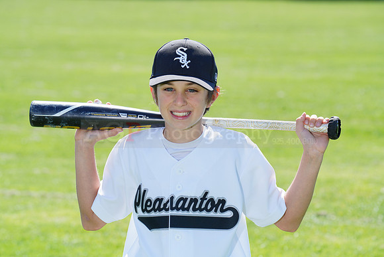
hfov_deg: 10.3
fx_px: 2134
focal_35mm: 200
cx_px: 192
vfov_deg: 6.9
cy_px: 128
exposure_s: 1/250
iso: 200
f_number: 9
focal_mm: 200
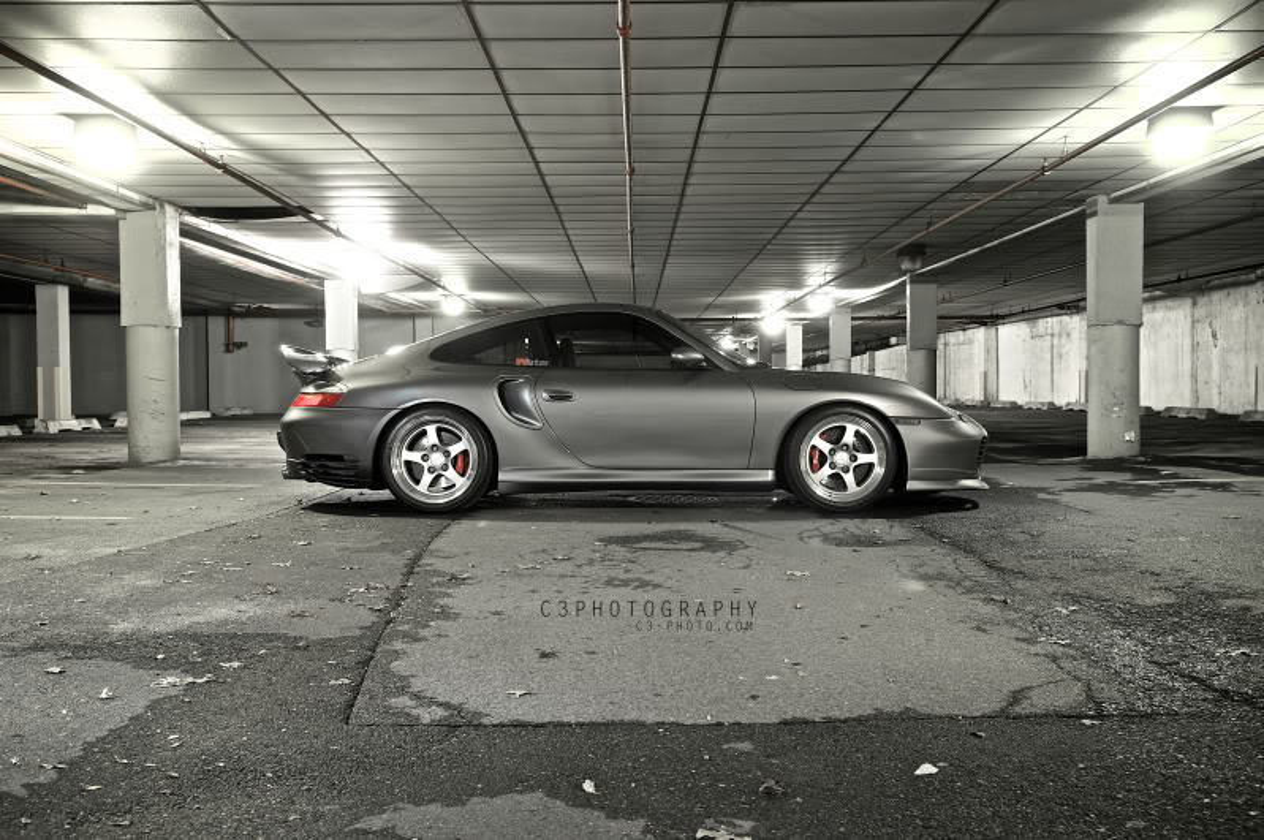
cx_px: 632
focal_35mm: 36
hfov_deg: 53.2
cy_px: 420
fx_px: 1263
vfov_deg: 36.8
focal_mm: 24
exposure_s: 1.6
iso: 200
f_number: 5.6
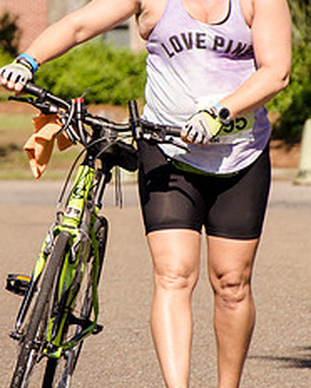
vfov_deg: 4.1
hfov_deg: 3.3
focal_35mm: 476
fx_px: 5469
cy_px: 147
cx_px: 105
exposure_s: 1/2500
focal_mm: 175
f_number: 6
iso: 640
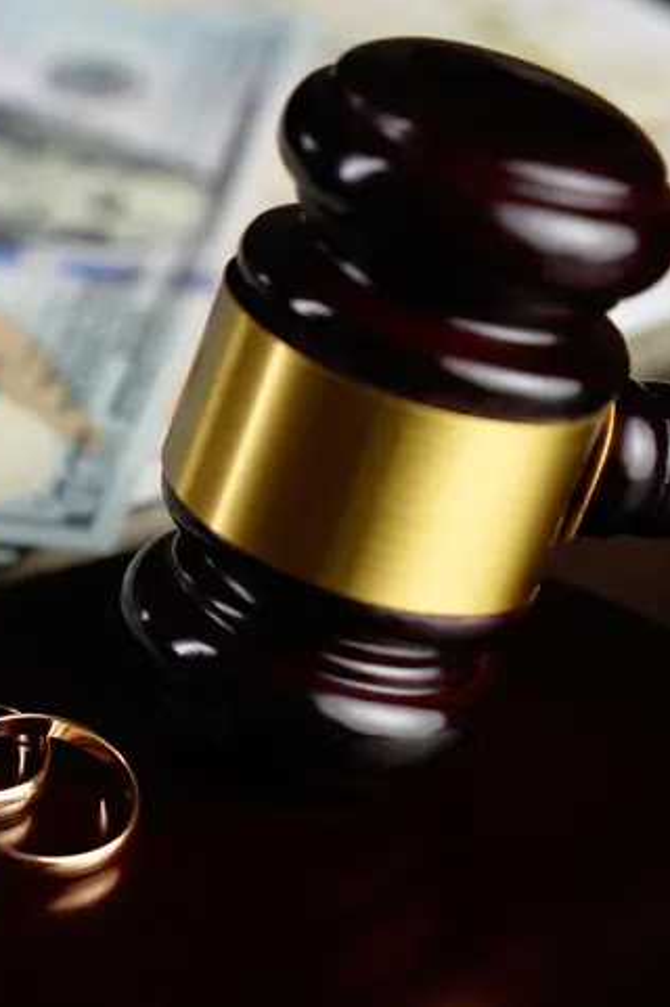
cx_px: -75
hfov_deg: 11.9
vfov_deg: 18.1
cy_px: 504
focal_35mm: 113
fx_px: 3159
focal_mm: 75
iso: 100
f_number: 5.6
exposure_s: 1/100
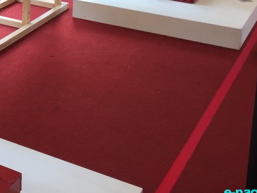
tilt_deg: -11.8
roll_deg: -1.8
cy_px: -56
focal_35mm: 77
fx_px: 571
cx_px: -55
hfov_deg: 23.1
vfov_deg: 17.9
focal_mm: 4.15
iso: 40
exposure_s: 1/100
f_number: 2.2
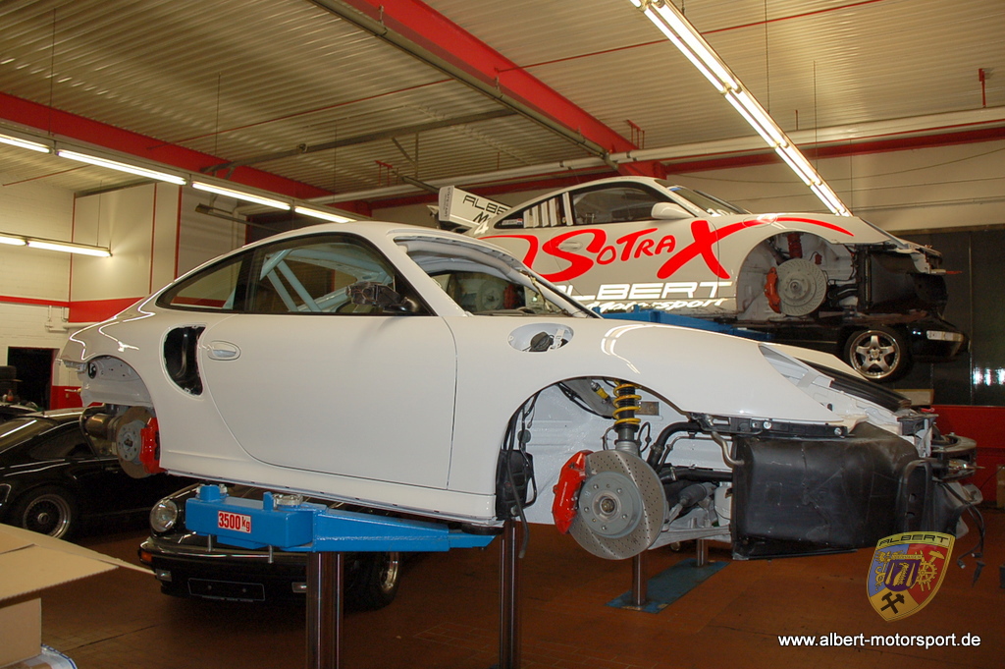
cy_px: 334
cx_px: 502
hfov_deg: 62.0
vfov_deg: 43.5
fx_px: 837
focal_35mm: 30
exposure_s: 1/60
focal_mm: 20
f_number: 3.5
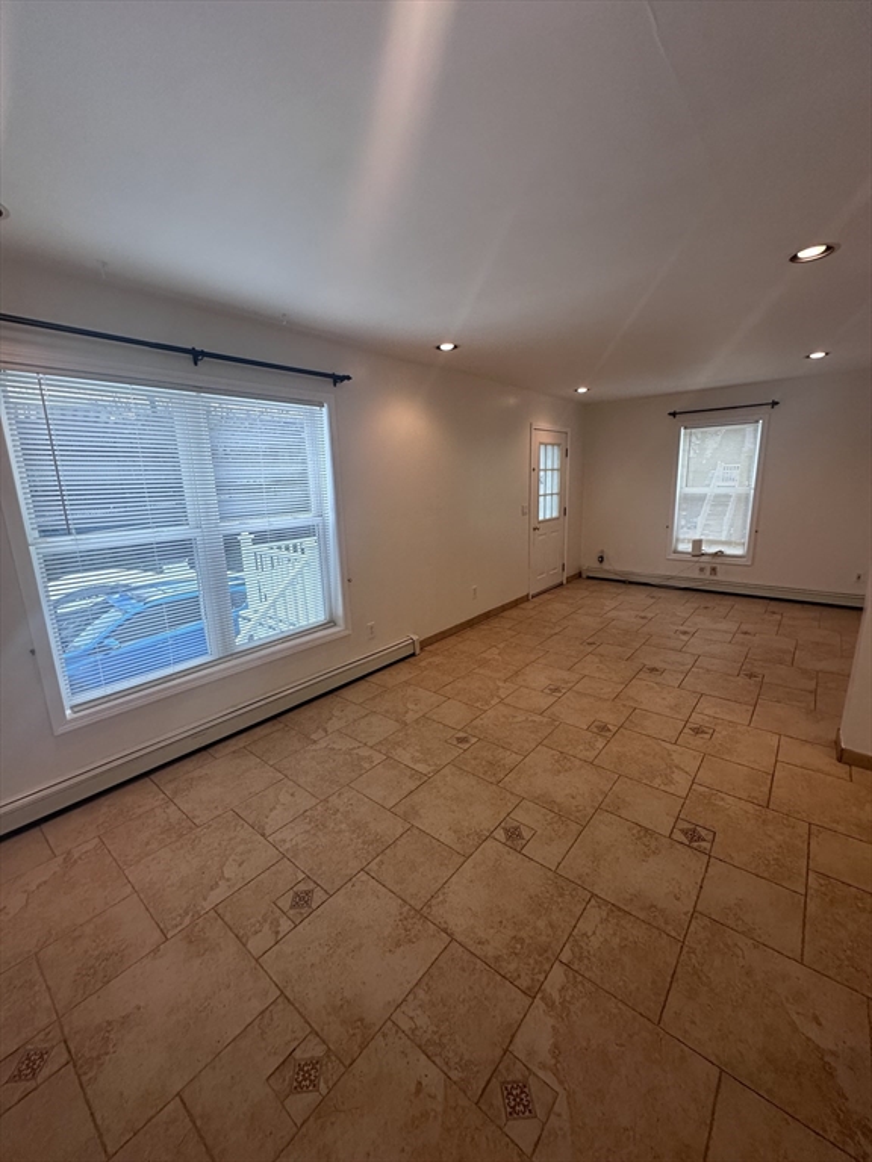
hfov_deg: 85.7
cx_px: 436
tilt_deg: -11.9
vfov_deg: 102.1
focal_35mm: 14
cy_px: 581
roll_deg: +0.4
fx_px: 470
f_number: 2.2
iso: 200
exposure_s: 1/120
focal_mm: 2.22
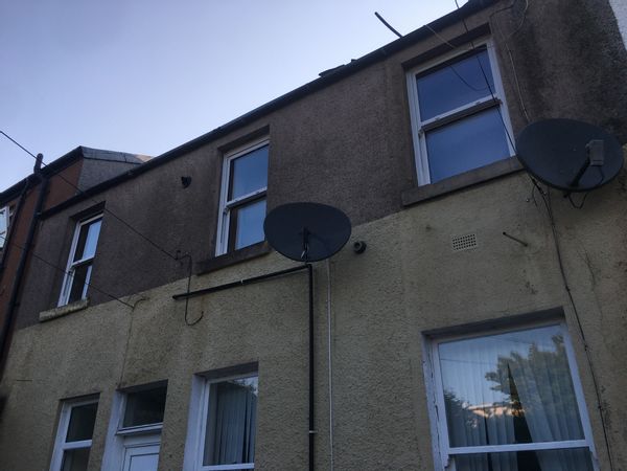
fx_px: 525
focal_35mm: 29
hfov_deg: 61.7
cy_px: 236
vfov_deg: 48.2
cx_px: 314
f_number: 2.2
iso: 25
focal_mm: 4.15
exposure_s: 1/455
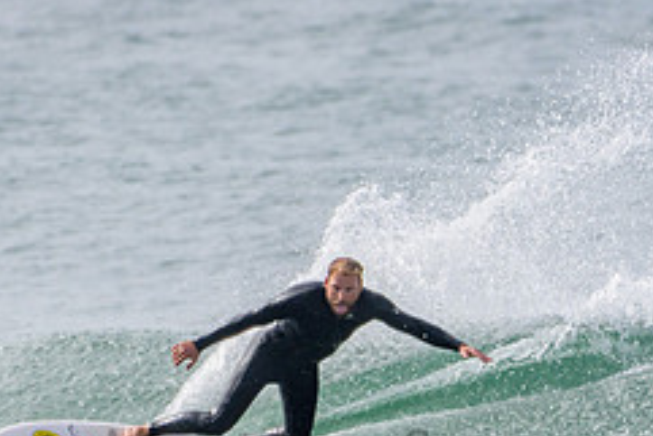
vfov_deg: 0.8
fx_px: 32777
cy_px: 448
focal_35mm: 1806
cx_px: 387
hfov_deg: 1.1
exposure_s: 1/2000
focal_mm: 500
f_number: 5.6
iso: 250
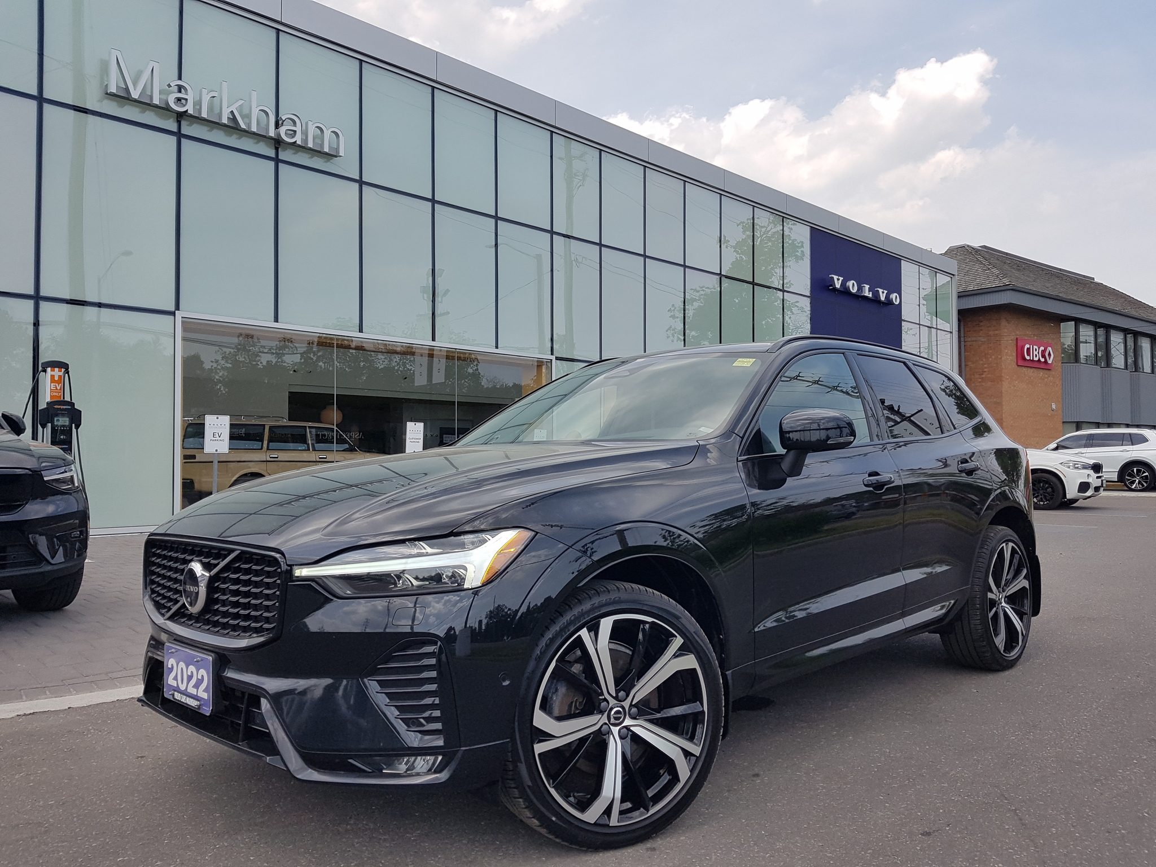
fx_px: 868
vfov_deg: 53.1
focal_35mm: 26
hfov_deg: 67.3
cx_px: 578
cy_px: 434
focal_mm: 4.2
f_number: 1.7
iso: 50
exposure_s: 1/1996
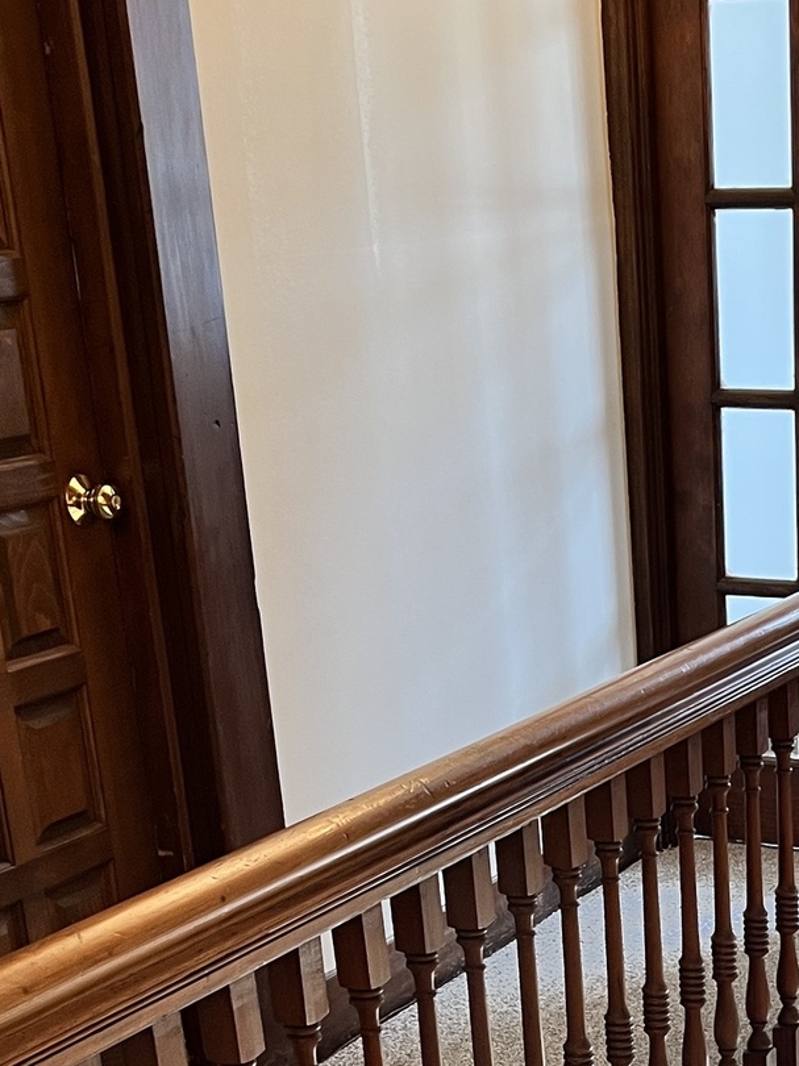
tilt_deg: -23.5
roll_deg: +2.6
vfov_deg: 24.8
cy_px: 1130
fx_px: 2279
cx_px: 771
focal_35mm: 74
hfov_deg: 19.4
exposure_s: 1/60
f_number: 1.5
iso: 100
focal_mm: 5.7
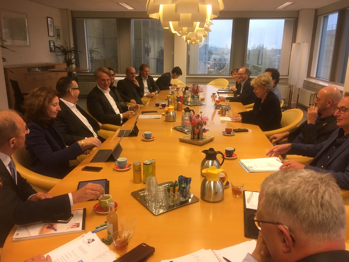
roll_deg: -0.9
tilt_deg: -13.5
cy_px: 131
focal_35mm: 29
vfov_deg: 48.2
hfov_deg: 61.7
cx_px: 174
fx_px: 292
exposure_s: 1/33
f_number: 2.2
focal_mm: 4.15
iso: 64
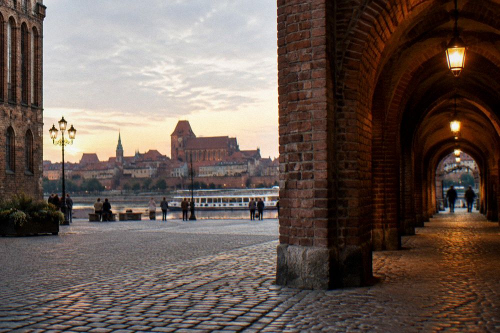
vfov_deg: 19.4
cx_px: 250
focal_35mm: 70
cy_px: 166
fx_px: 972
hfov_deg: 28.9
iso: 2500
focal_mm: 70
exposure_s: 1/160
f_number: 2.5
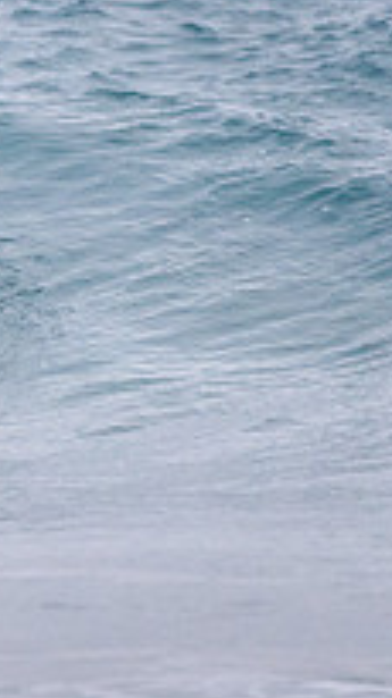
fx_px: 33701
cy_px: 88
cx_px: -383
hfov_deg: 0.7
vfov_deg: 1.2
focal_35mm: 1820
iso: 2000
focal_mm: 500
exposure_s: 1/2000
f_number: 5.6
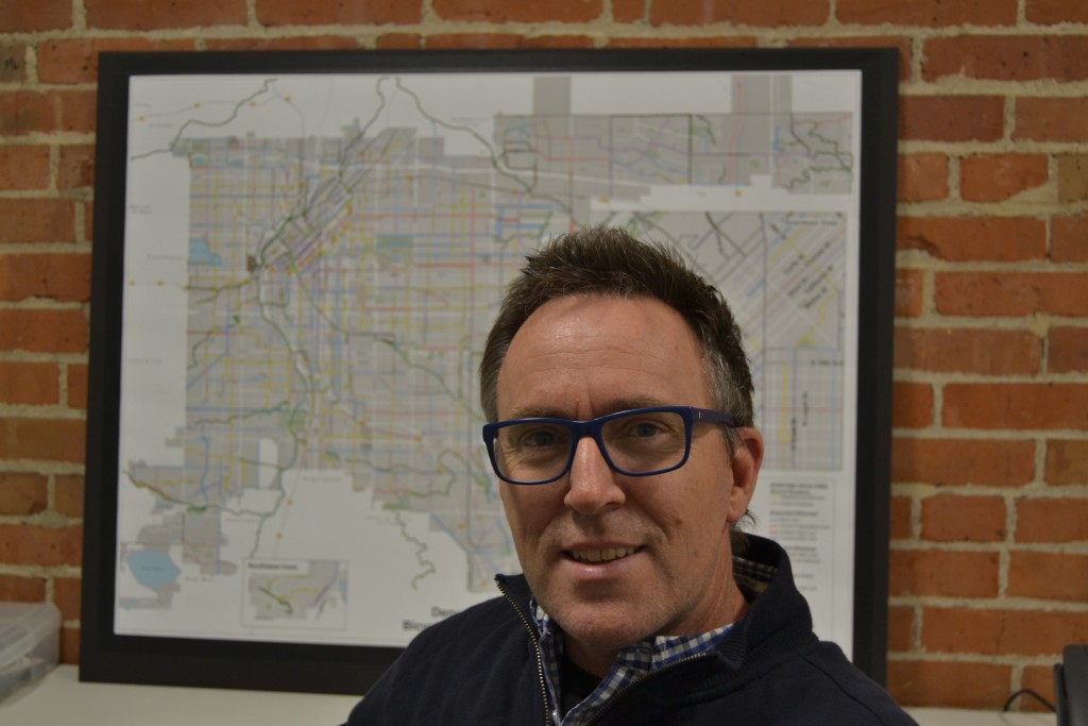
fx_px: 1587
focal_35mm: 52
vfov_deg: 25.8
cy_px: 363
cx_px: 544
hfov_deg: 37.8
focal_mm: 35
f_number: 4.5
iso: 560
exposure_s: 1/60
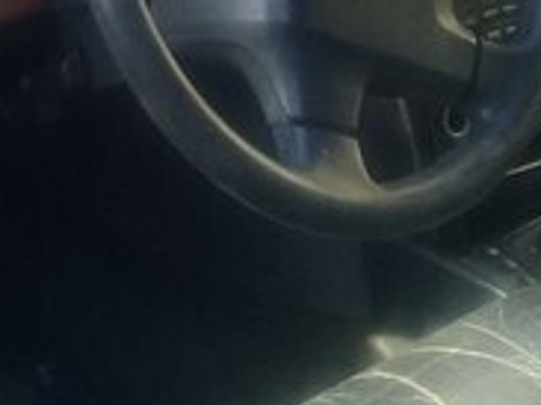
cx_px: 38
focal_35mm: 112
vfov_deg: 12.4
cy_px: -238
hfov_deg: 17.3
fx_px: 1749
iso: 64
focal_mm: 3.3
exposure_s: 1/120
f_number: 2.2
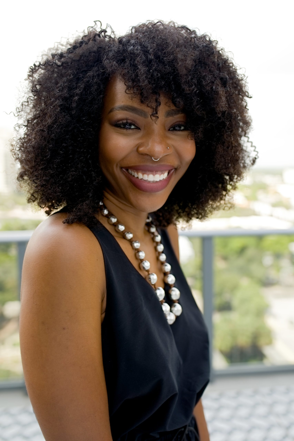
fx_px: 429
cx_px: 147
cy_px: 220
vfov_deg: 54.4
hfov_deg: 37.9
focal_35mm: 35
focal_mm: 35
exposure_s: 1/160
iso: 100
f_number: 3.2
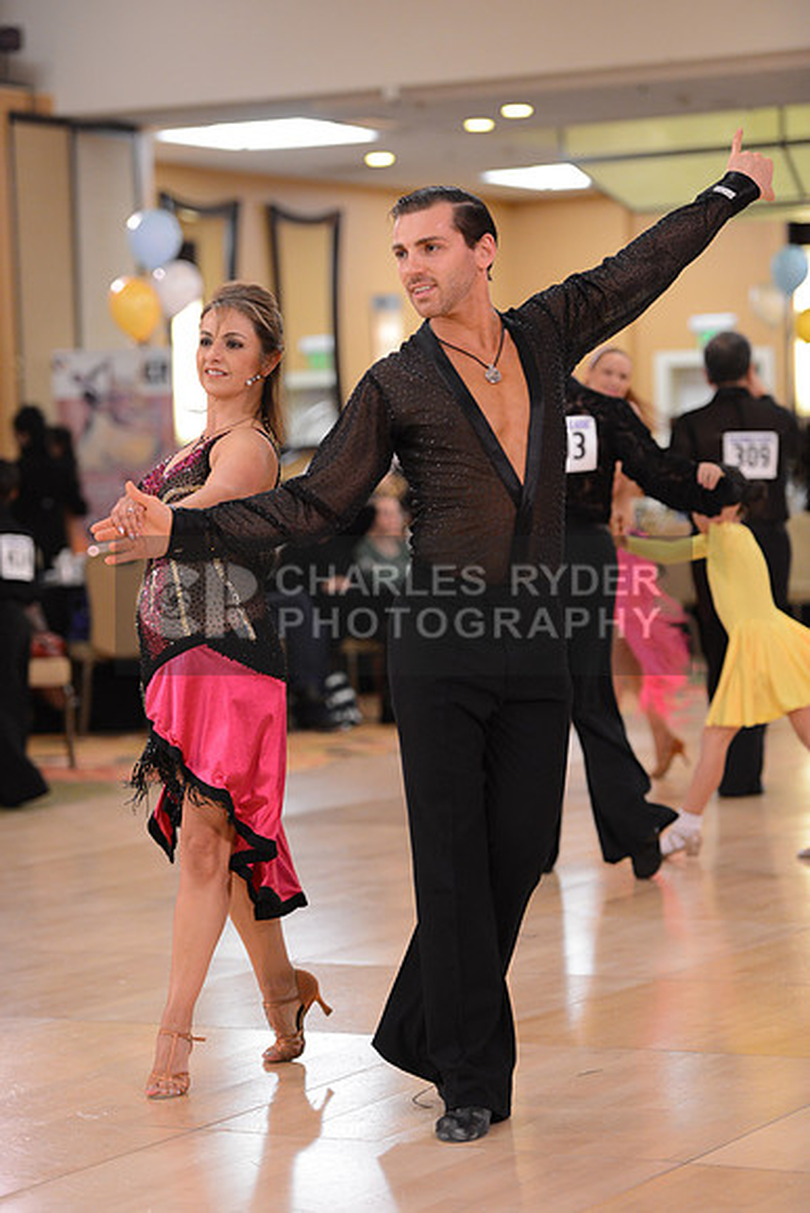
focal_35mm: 110
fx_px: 3710
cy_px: 606
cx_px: 405
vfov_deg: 18.6
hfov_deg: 12.5
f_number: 2.8
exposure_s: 1/250
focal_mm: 110
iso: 2500
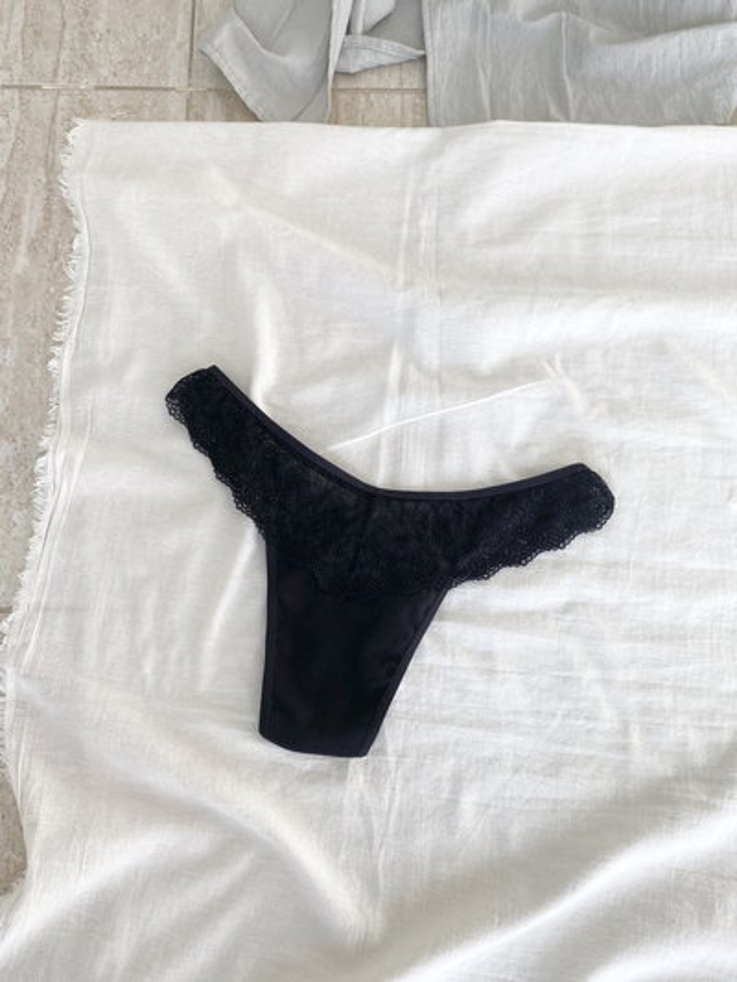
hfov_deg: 53.1
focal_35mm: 26
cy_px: 491
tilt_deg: -74.3
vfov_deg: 67.3
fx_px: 738
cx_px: 368
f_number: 1.8
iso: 32
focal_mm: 4.25
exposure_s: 1/178
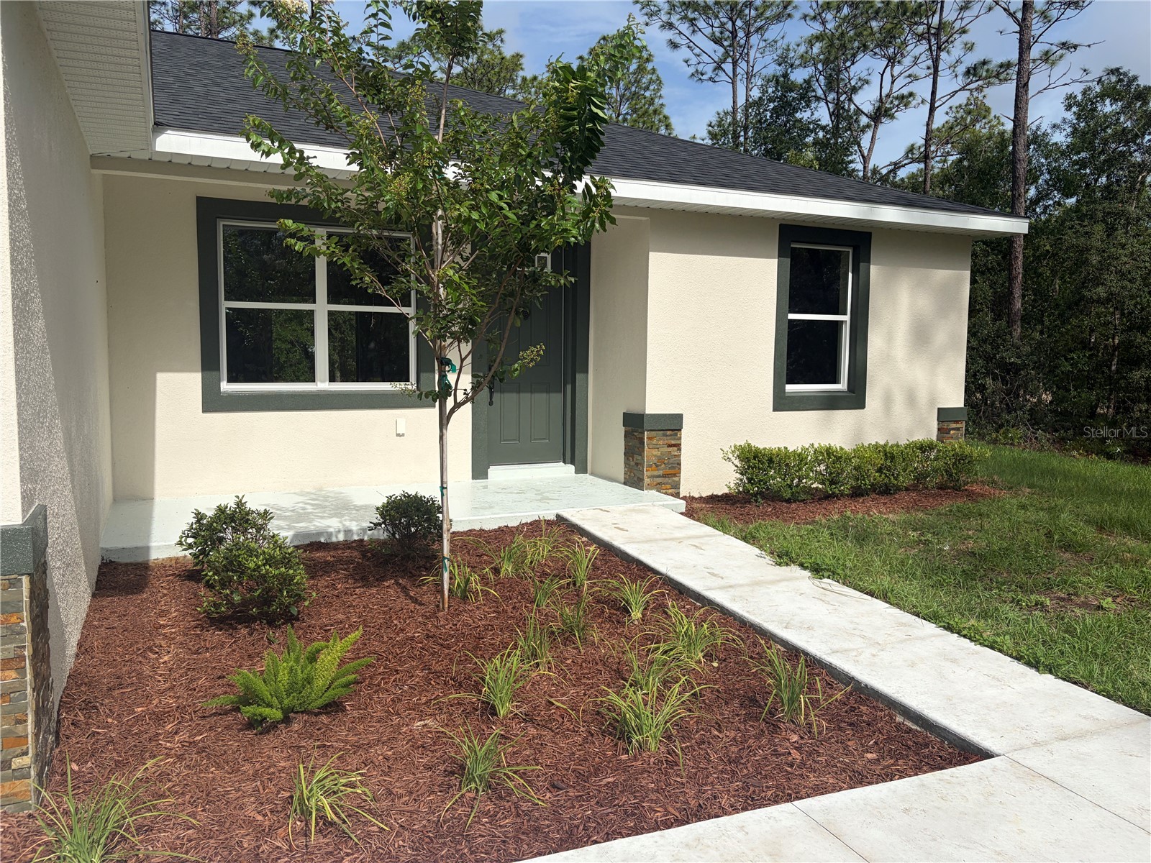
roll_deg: +0.3
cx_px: 576
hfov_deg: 67.3
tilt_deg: -3.8
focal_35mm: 26
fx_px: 865
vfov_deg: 53.1
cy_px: 432
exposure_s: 1/7813
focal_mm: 5.96
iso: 50
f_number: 1.6
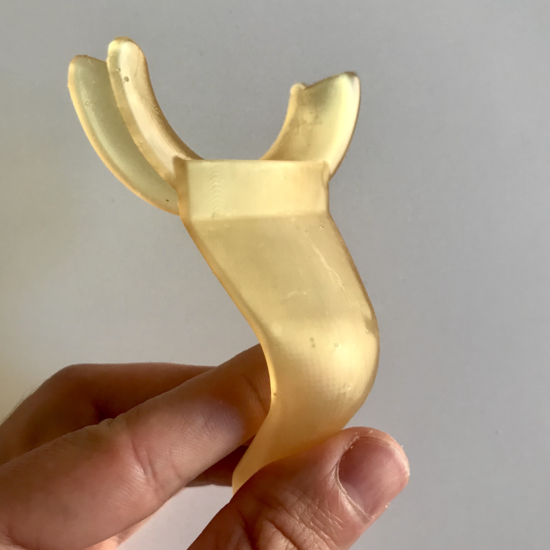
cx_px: 273
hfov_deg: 48.5
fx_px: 611
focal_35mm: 34
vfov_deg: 48.5
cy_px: 274
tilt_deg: -77.4
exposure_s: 1/33
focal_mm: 3.99
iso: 32
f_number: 1.8
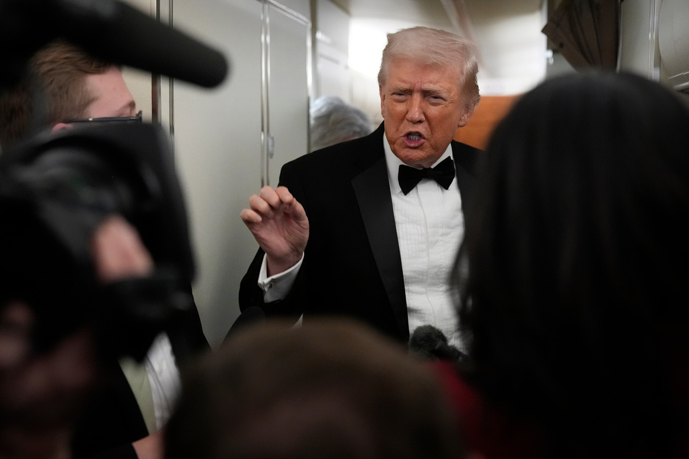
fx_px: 938
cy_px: 230
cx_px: 344
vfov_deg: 27.5
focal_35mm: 49
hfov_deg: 40.3
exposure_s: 1/250
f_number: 2.8
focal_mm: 49
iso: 6400
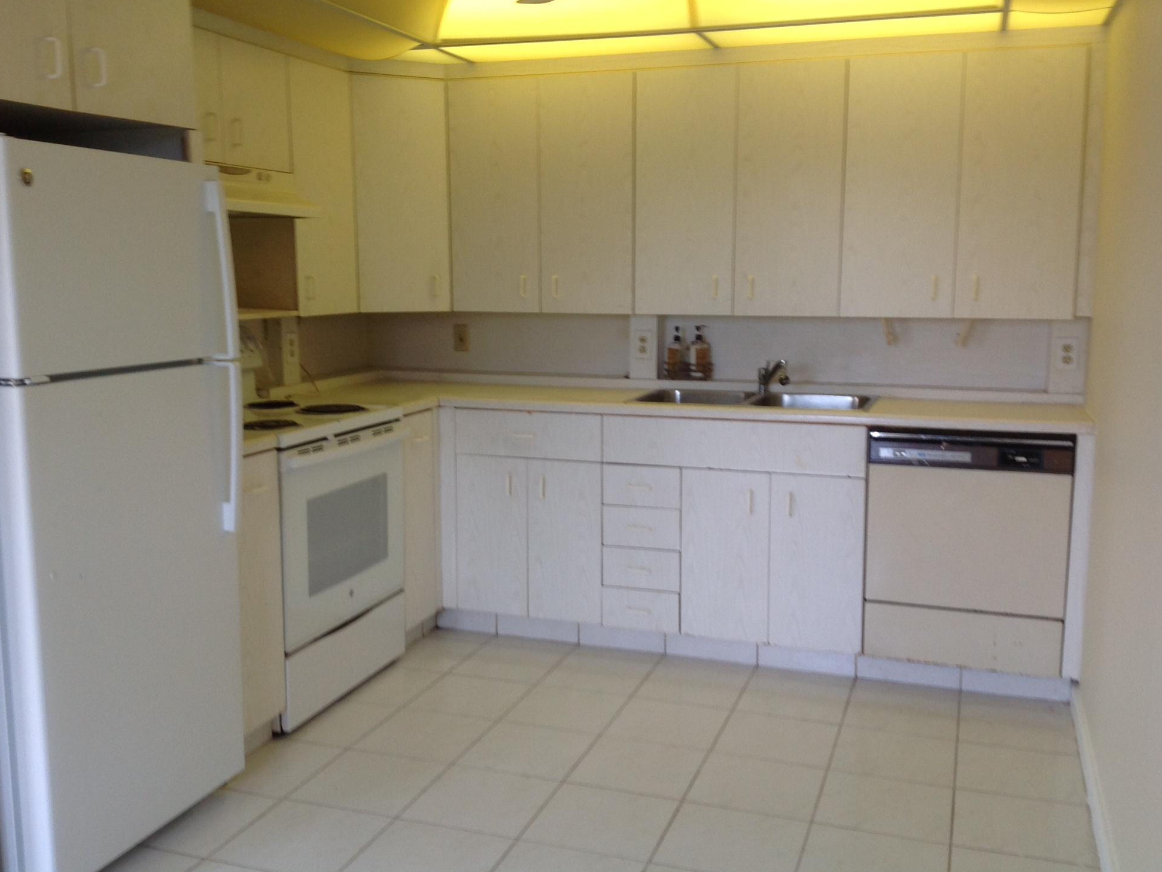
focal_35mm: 37
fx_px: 1242
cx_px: 561
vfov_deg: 38.7
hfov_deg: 50.1
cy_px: 436
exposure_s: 1/24
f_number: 2.4
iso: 64
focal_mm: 4.28
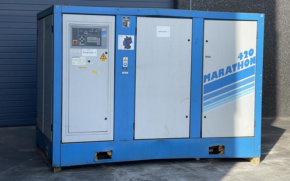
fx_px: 545
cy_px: 78
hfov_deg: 29.8
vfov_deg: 18.9
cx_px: 146
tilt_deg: -3.5
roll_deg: +0.8
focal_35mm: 69
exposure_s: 1/492
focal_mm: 7.5
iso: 20
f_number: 2.2
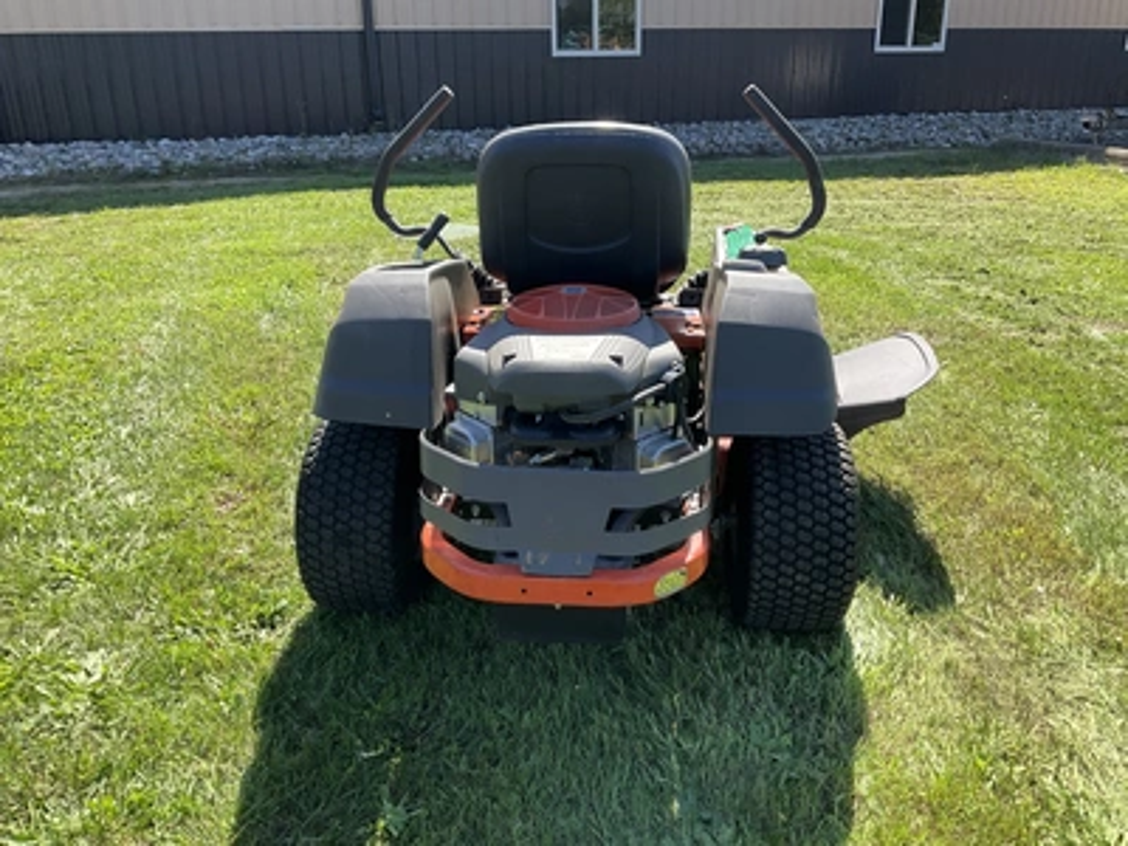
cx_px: 564
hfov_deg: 61.7
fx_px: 945
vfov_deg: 48.2
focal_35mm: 29
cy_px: 423
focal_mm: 3
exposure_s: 1/504
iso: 25
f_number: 1.8
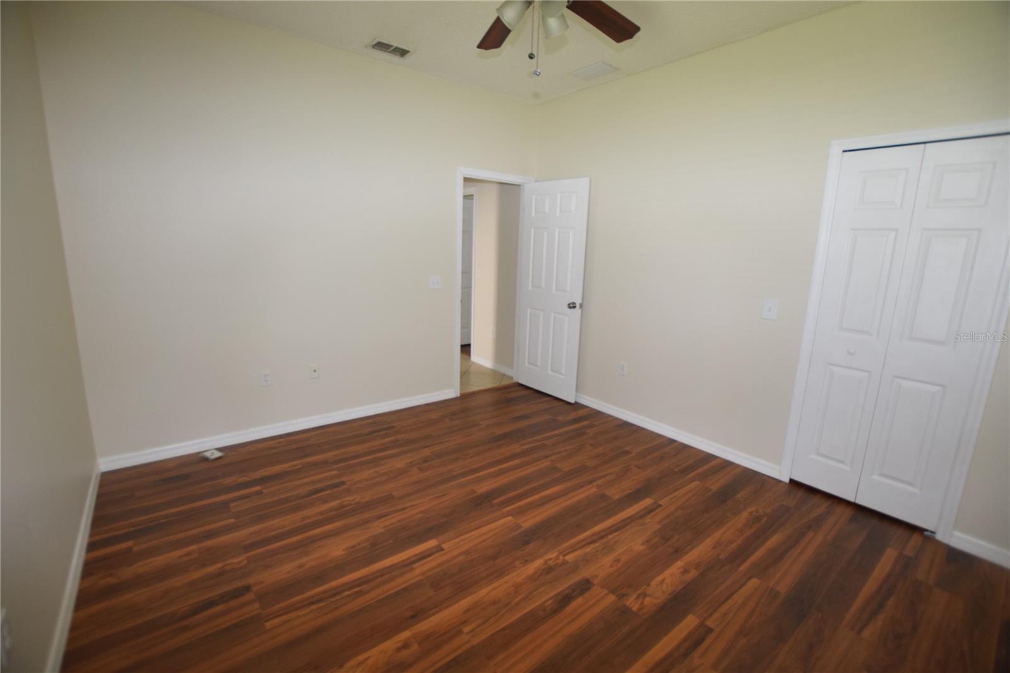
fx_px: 421
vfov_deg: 77.3
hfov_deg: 100.4
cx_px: 505
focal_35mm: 15
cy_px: 336
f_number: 3.5
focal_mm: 10
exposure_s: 1/60
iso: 800
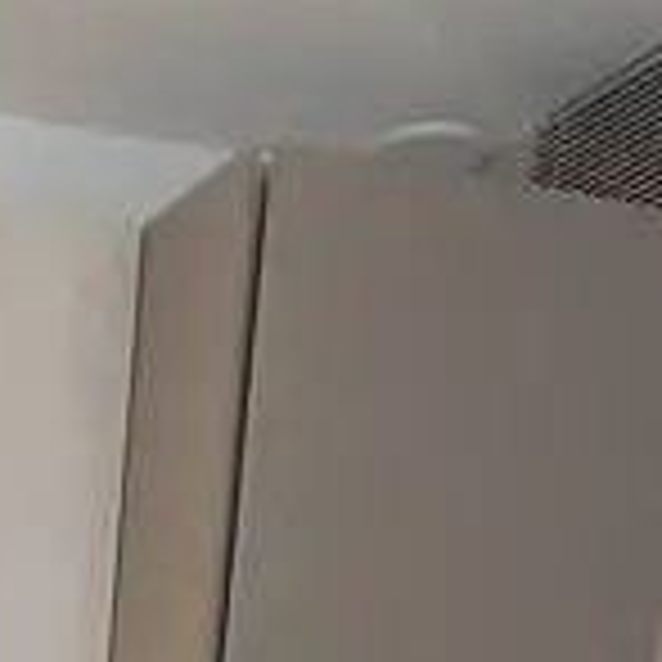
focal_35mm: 90
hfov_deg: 17.4
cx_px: -333
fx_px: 1947
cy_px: 1567
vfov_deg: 13.9
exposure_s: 1/50
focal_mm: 1.65
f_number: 2.2
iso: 80
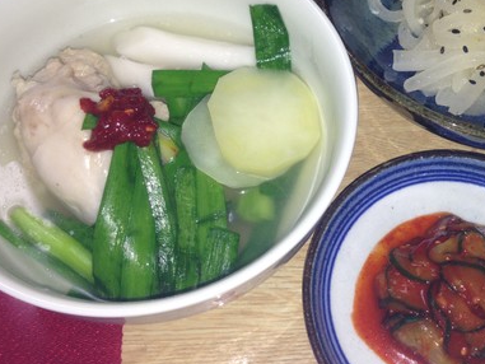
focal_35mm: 52
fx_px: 729
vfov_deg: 28.0
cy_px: 148
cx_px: 344
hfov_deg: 36.2
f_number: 2.4
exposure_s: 1/52
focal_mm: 4.13
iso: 50
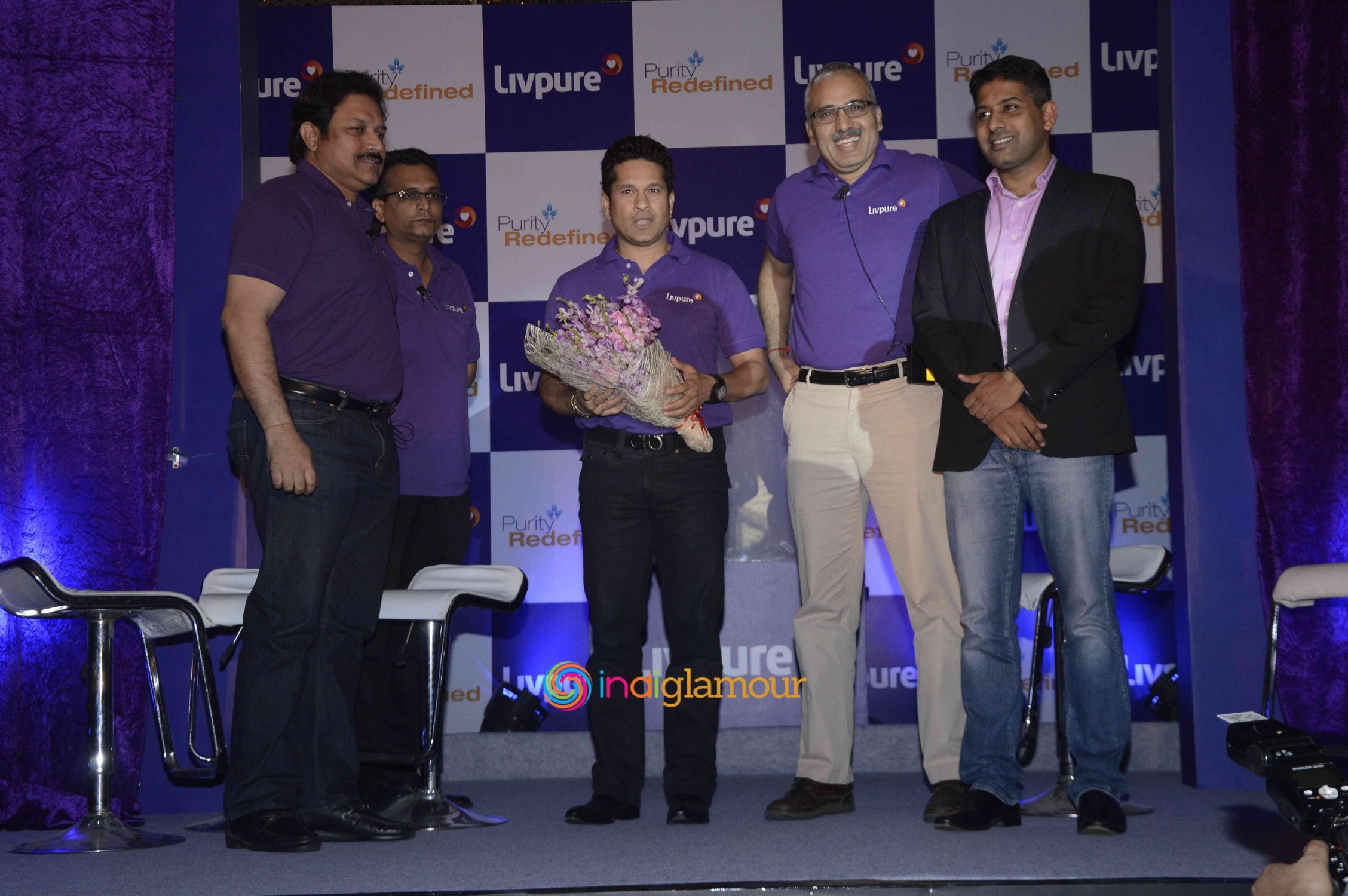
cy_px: 448
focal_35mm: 57
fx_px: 2132
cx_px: 674
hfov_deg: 35.1
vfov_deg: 23.7
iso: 800
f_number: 5.6
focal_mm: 38
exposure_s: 1/200
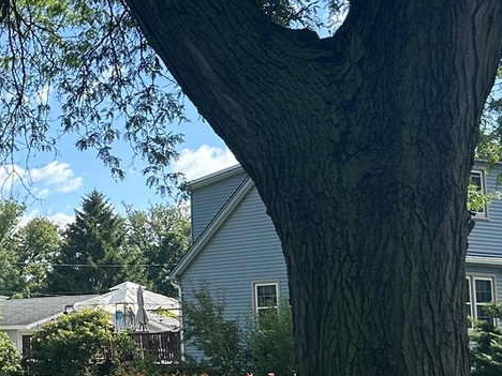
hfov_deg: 22.2
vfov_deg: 18.4
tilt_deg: +7.6
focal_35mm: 80
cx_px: -131
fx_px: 1160
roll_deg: +0.8
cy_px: 208
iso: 50
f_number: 1.5
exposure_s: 1/1838
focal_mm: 5.7
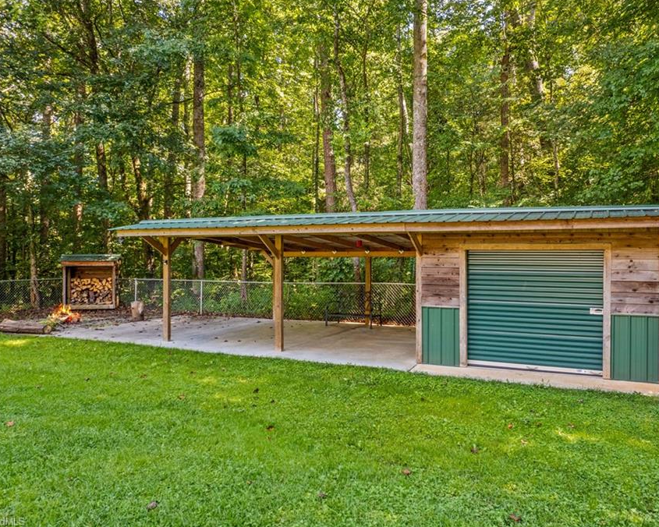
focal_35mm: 25
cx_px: 371
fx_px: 488
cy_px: 263
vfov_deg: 56.8
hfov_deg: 67.8
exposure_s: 1/50
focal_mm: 8.38
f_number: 2.8
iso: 100
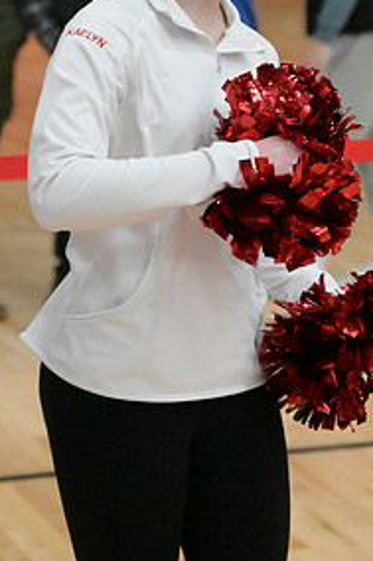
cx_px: 142
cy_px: 57
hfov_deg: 9.6
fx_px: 2225
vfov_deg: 14.2
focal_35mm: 143
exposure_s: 1/8000
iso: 40000
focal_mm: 70
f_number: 2.8
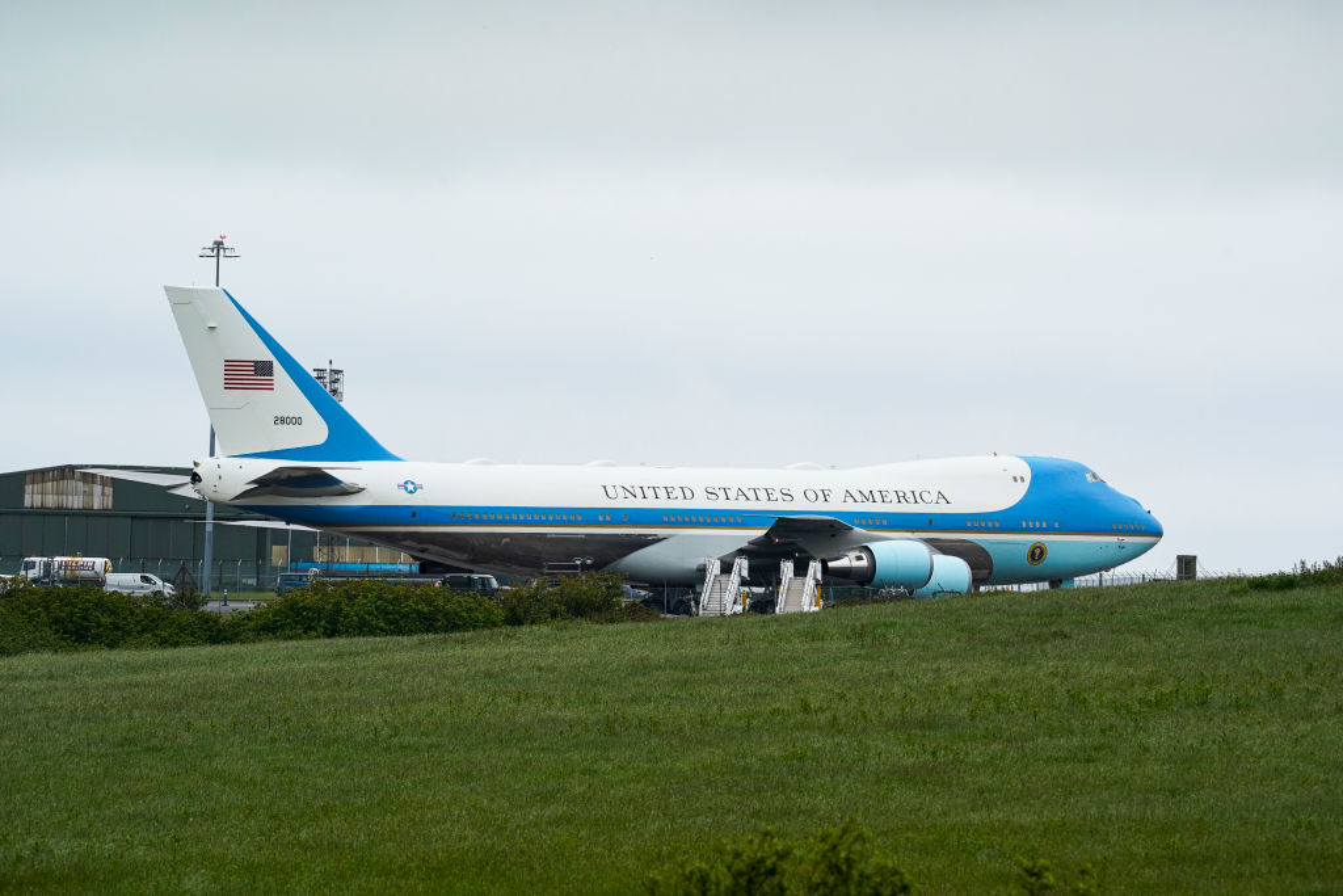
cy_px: 448
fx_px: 14364
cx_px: 672
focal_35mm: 385
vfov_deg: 3.6
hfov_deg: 5.4
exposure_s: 1/640
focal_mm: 385
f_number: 10
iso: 800
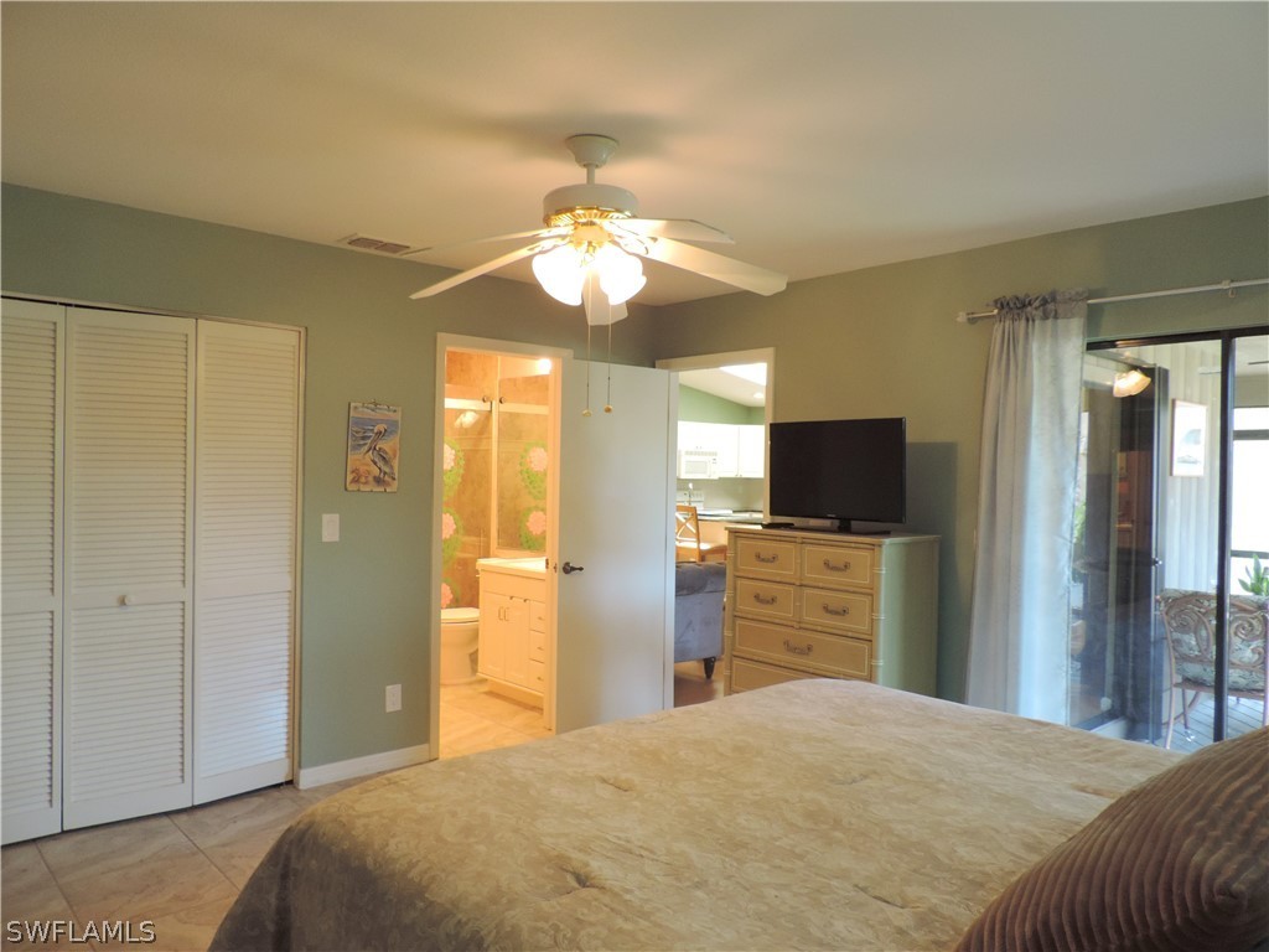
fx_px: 880
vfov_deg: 56.8
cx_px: 634
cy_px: 476
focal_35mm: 24
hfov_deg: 71.6
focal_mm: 4.3
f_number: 3
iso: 280
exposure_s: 1/30
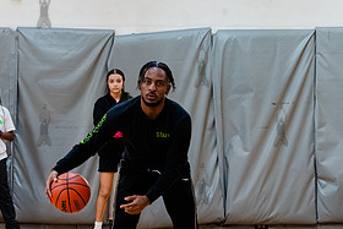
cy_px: 125
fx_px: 1868
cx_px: 47
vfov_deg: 7.0
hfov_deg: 10.4
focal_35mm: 196
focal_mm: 93
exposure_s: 1/1000
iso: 8000
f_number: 4
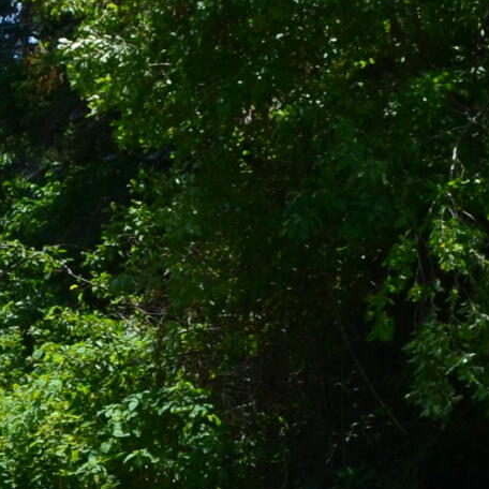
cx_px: 97
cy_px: 495
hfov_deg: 11.5
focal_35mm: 151
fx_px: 2413
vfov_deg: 11.4
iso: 400
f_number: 11
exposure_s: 1/400
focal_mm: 18
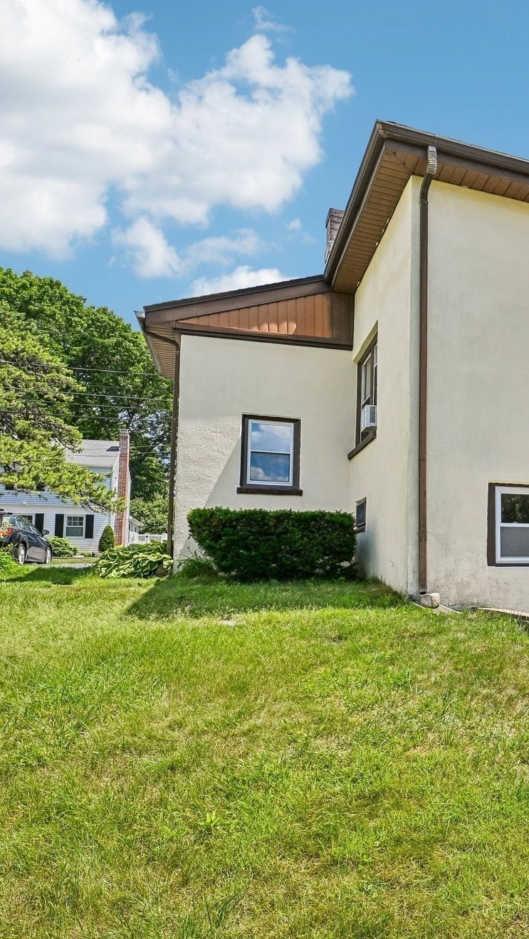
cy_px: 455
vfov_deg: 71.9
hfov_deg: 36.1
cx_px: 611
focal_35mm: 26
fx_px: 648
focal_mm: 16
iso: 400
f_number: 8
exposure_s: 1/1000
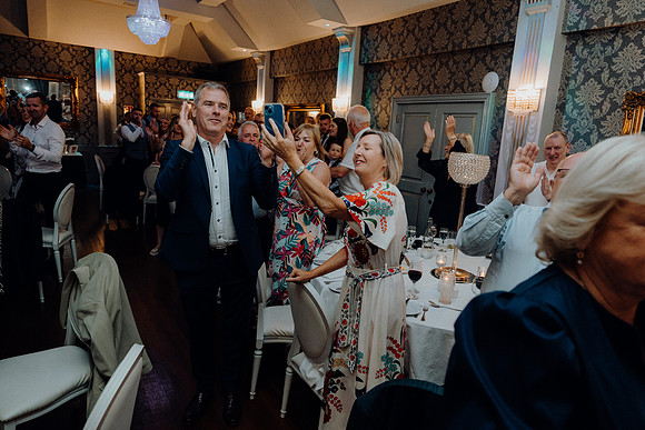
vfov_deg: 53.2
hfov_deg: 73.7
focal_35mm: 24
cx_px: 322
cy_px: 215
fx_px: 430
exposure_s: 1/160
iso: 2500
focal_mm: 24
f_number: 3.5
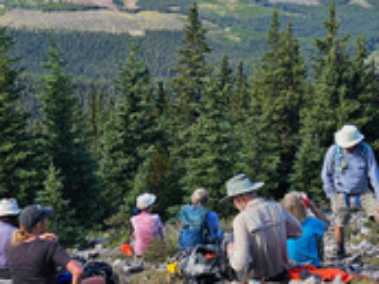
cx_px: 185
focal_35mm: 67
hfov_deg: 29.0
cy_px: 76
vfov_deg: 21.8
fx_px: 734
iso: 10
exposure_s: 1/457
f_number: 1.7
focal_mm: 6.3
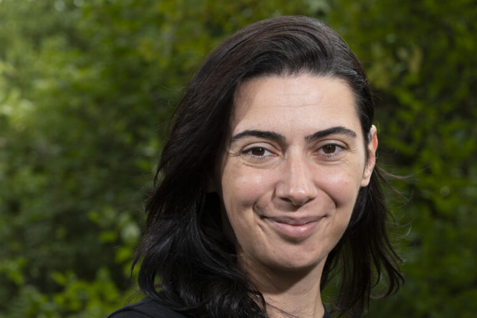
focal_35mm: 182
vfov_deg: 7.5
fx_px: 2412
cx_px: 298
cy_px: 209
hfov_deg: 11.3
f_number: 8
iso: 400
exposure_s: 1/125
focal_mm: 90
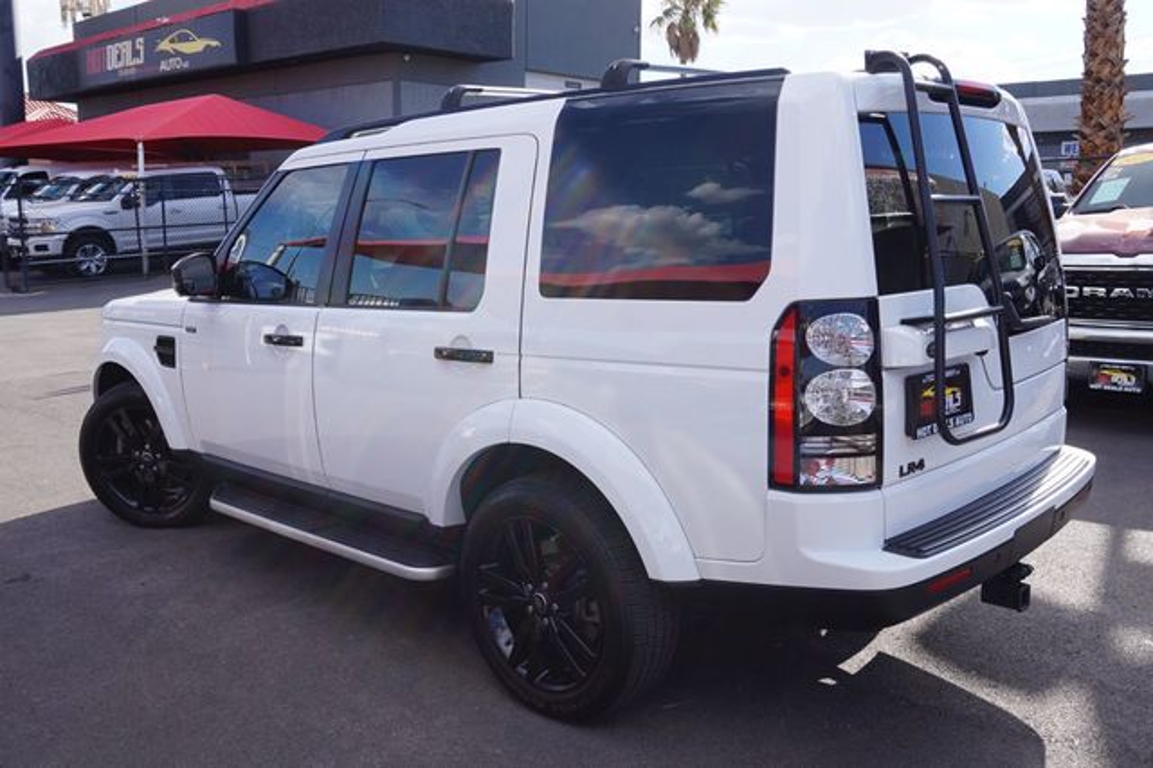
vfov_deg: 41.7
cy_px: 384
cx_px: 576
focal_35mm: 32
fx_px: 1008
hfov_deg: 59.5
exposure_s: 1/80
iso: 100
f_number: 10
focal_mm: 21
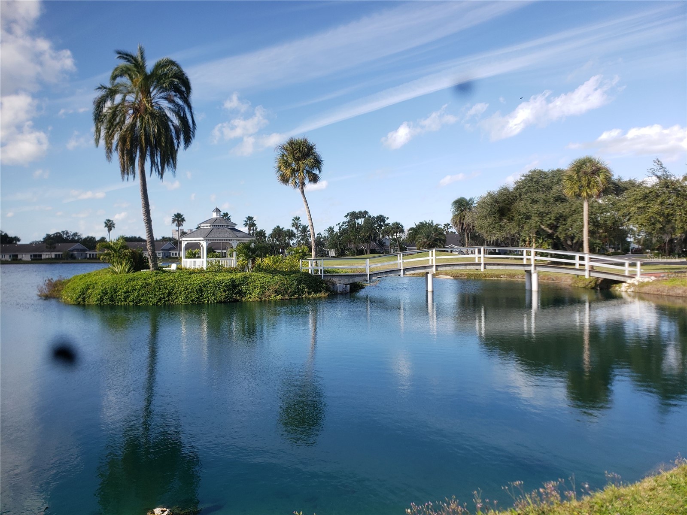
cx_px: 344
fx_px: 516
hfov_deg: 67.3
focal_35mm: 26
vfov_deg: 53.1
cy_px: 258
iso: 50
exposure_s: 1/900
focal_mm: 4.3
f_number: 2.4
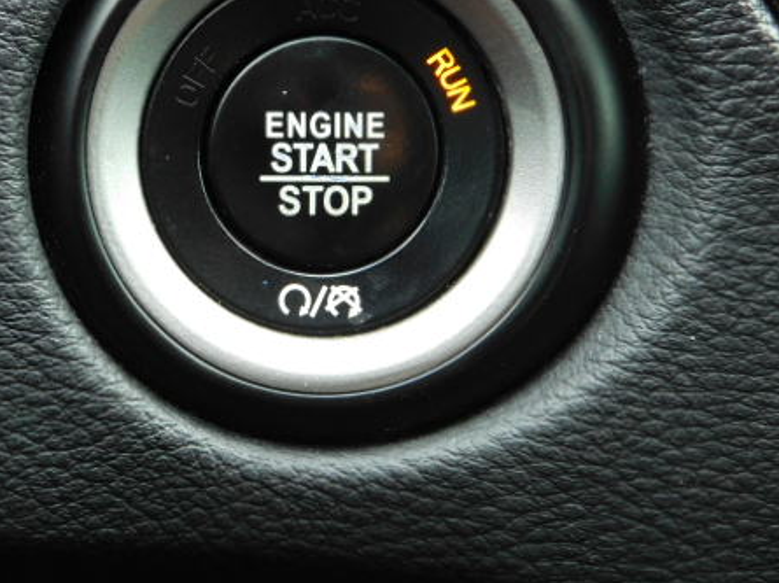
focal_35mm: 95
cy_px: 179
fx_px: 2136
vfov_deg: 15.5
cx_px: 319
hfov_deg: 20.6
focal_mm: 11.7
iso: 280
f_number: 4.2
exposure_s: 1/30
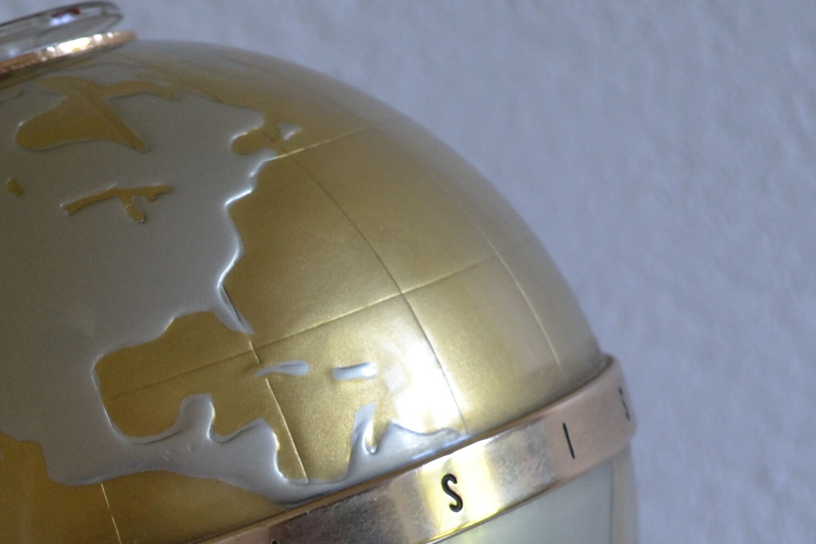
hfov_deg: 18.4
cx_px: 126
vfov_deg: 12.2
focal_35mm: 110
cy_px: 630
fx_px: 2493
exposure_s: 1/60
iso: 400
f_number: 4
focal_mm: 24
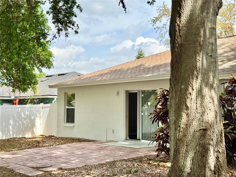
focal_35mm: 48
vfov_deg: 30.3
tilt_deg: +6.9
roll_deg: -0.4
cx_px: 118
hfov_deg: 39.7
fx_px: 327
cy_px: 88
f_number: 1.78
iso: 64
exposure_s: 1/3425
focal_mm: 6.76
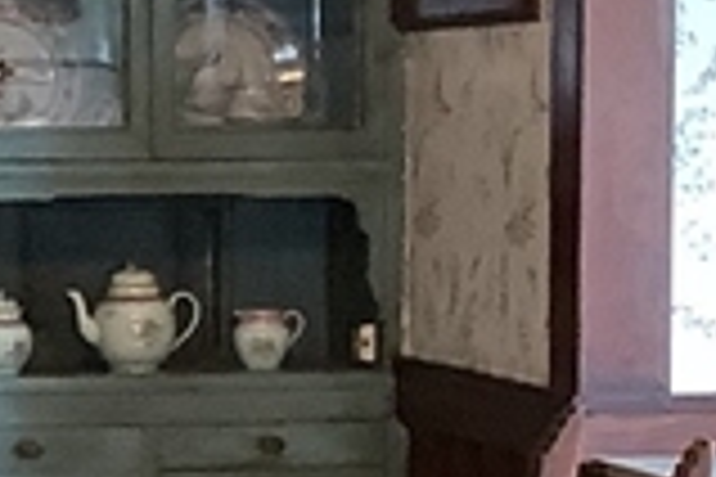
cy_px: 333
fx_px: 4137
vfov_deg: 6.6
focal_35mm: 208
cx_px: -486
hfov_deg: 9.5
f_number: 2.4
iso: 200
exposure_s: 1/50
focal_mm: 3.3
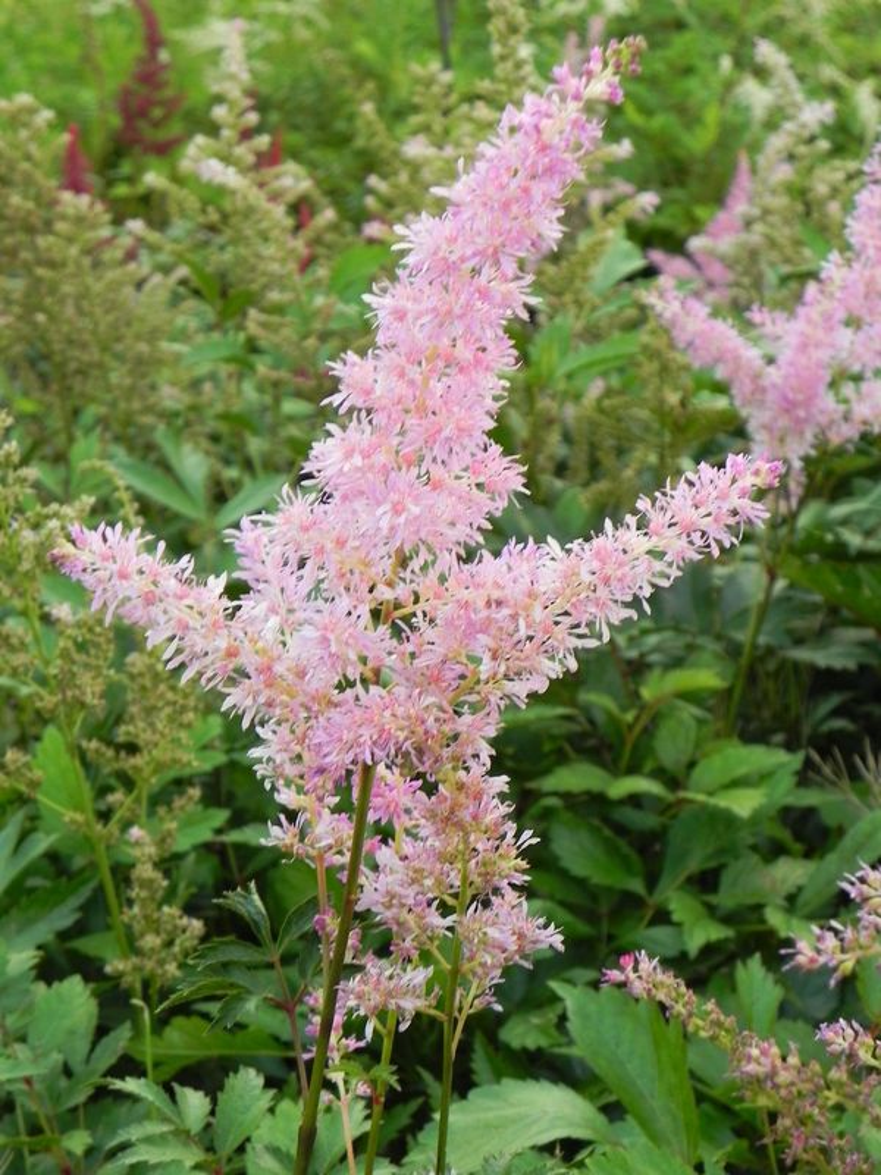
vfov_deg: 29.4
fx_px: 2240
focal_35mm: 66
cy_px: 588
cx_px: 440
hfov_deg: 22.3
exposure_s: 1/25
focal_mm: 11.8
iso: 160
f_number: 4
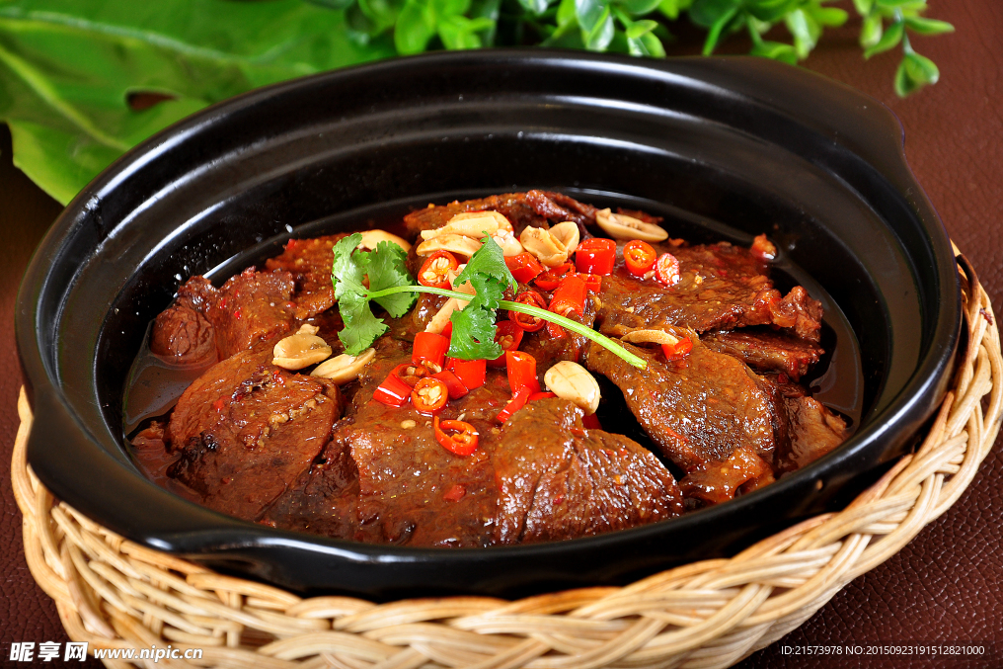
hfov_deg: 13.9
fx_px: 4122
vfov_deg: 9.3
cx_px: 500
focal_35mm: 148
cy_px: 334
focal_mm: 98
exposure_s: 1/200
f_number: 9
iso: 400
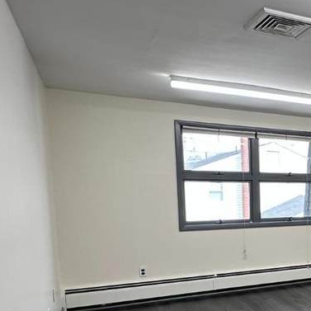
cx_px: 384
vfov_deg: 38.9
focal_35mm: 42
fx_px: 427
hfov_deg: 32.3
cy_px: 235
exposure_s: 1/120
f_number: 2.2
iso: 80
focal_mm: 2.22
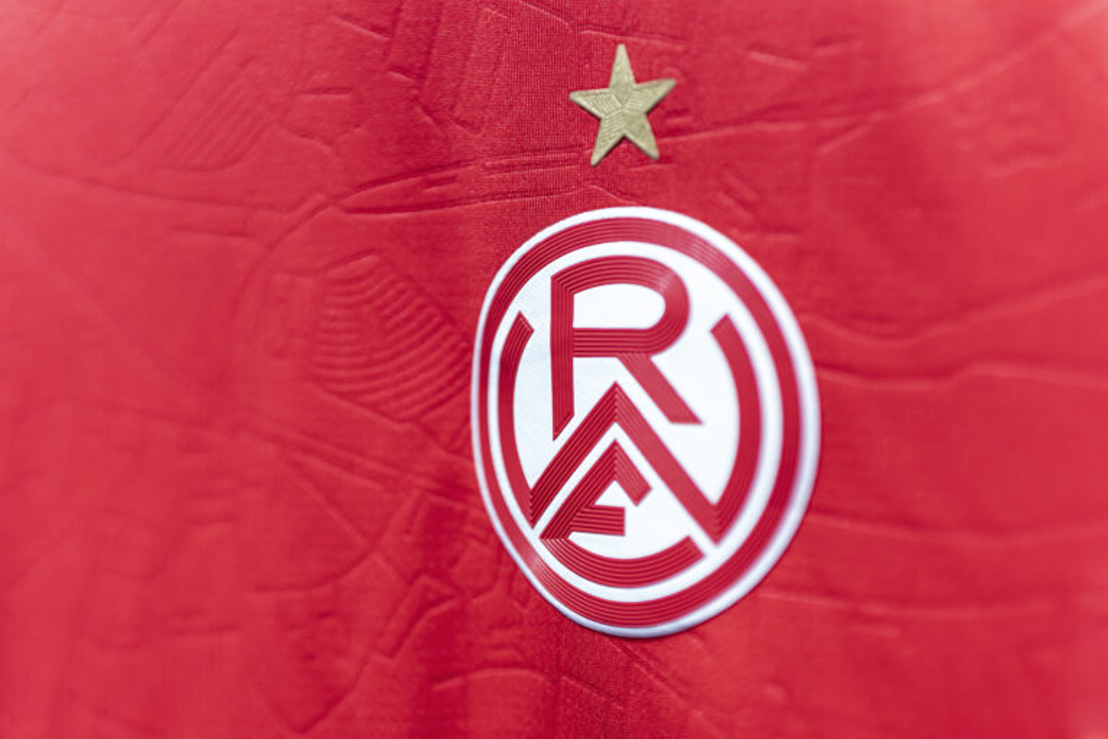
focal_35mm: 50
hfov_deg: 39.6
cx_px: 554
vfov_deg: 27.0
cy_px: 370
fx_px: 1539
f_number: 1.8
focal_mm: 50
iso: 400
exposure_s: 1/6400
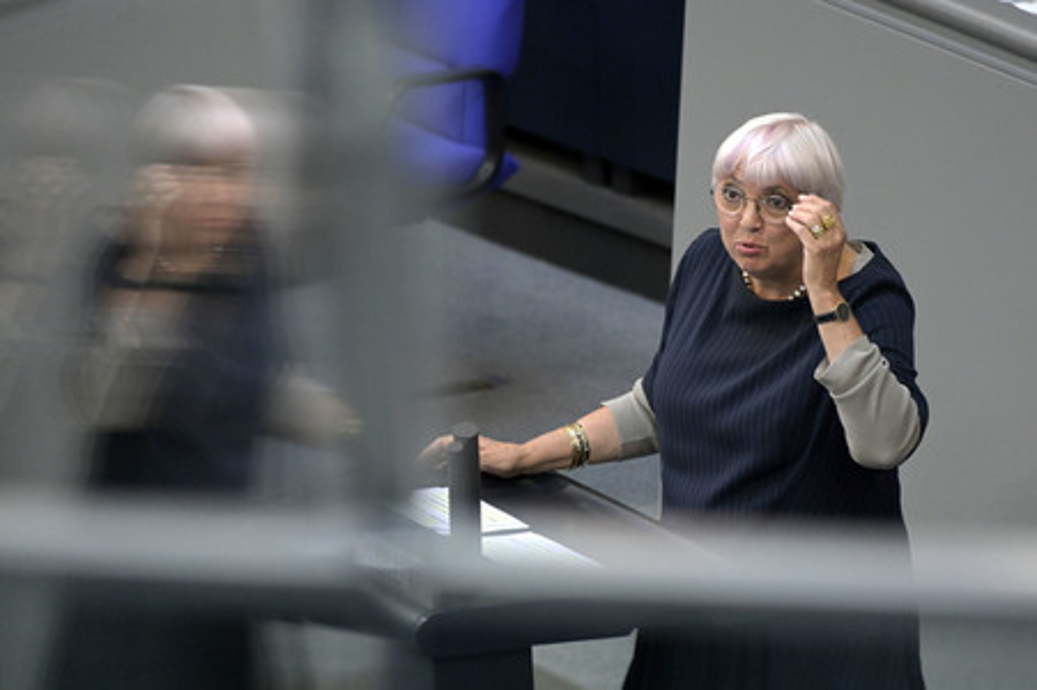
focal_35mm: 480
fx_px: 13816
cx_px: 518
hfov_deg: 4.3
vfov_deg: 2.9
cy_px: 345
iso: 8000
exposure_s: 1/500
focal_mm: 480
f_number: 5.6
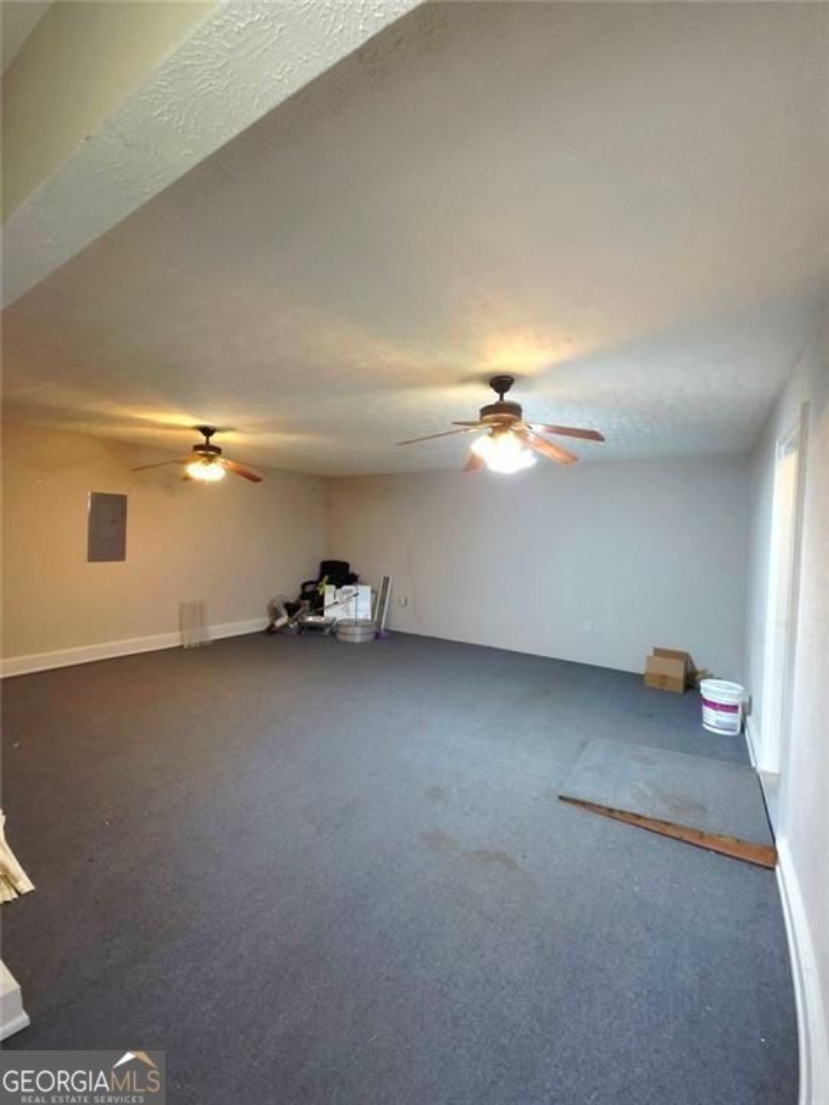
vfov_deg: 106.2
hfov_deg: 89.9
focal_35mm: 13
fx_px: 415
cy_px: 552
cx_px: 414
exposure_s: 1/30
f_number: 2.2
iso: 200
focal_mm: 2.2
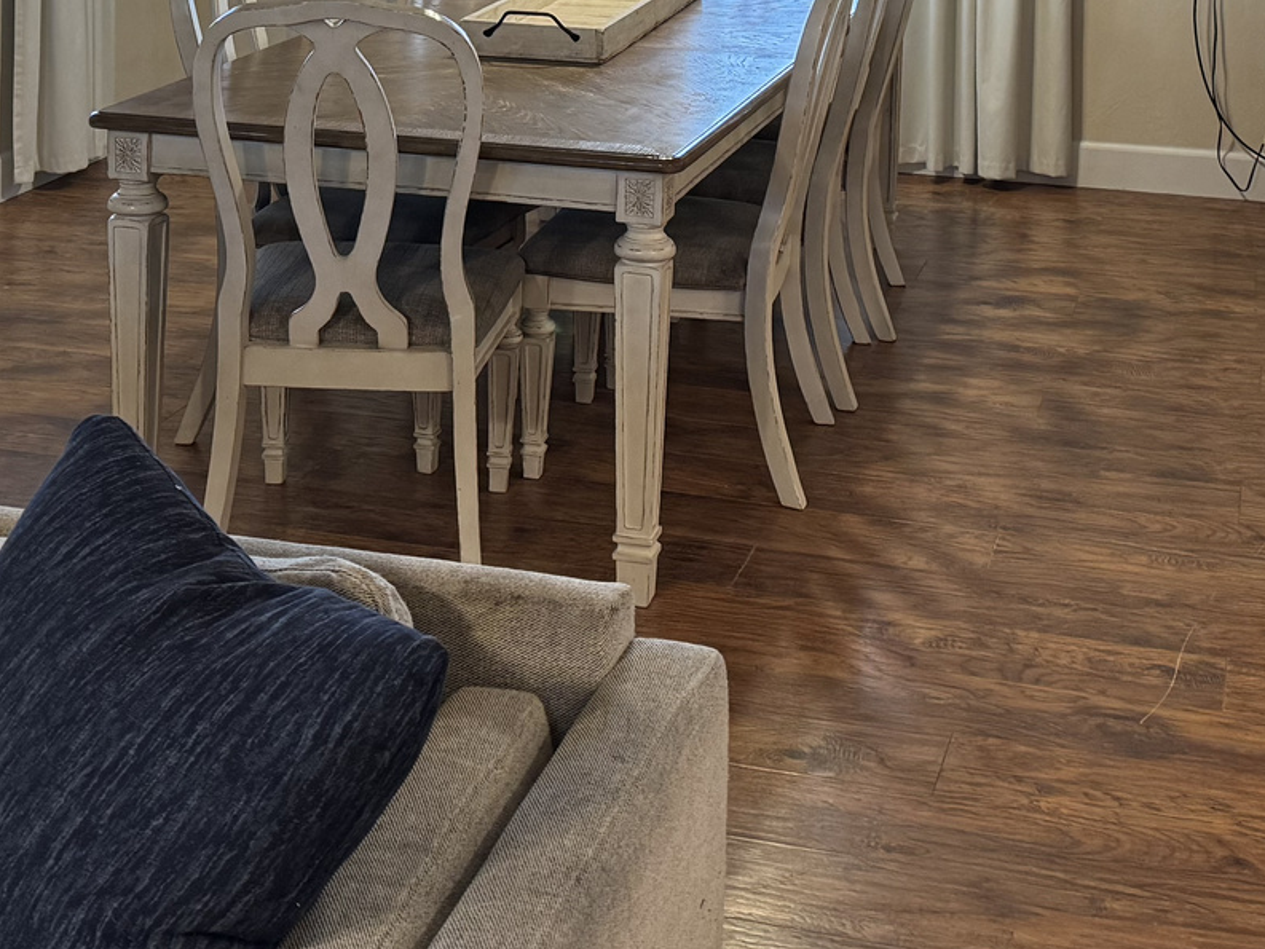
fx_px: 2266
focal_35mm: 62
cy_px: -115
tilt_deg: -6.6
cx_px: 621
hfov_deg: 31.2
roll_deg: -0.7
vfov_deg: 22.3
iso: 320
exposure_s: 1/60
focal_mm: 6.76
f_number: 1.78
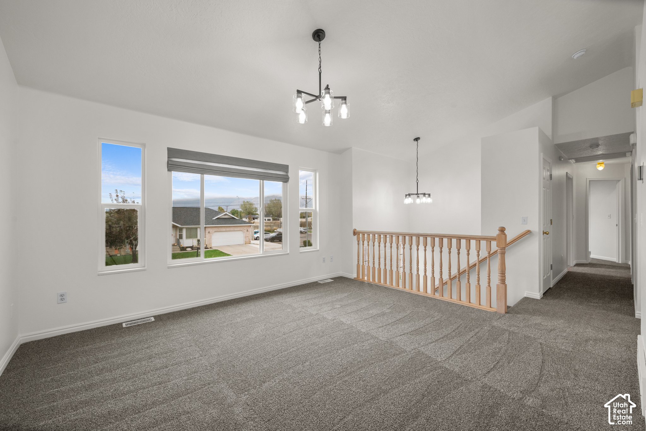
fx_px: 269
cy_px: 216
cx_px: 323
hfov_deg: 100.4
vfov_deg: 77.4
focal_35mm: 15
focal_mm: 15
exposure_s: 1/5
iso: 500
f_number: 8
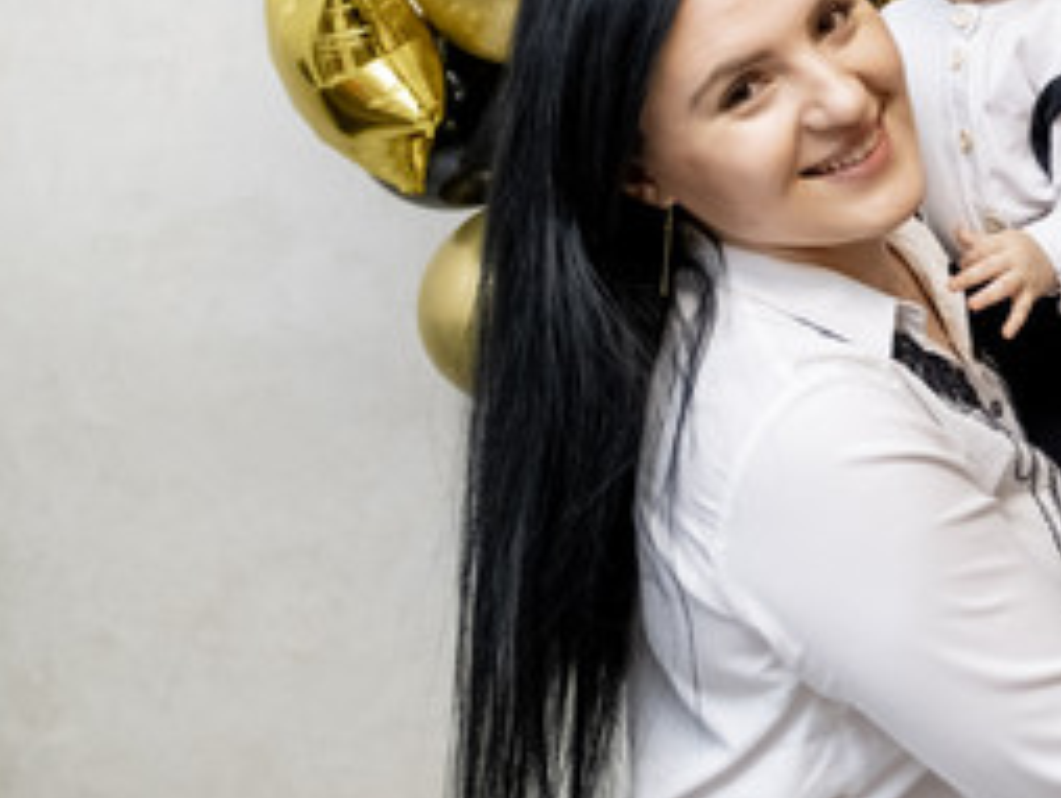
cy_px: 19
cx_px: 1262
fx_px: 2301
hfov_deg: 23.8
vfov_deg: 19.2
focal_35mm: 75
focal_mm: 20.6
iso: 1600
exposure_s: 1/160
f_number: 2.8
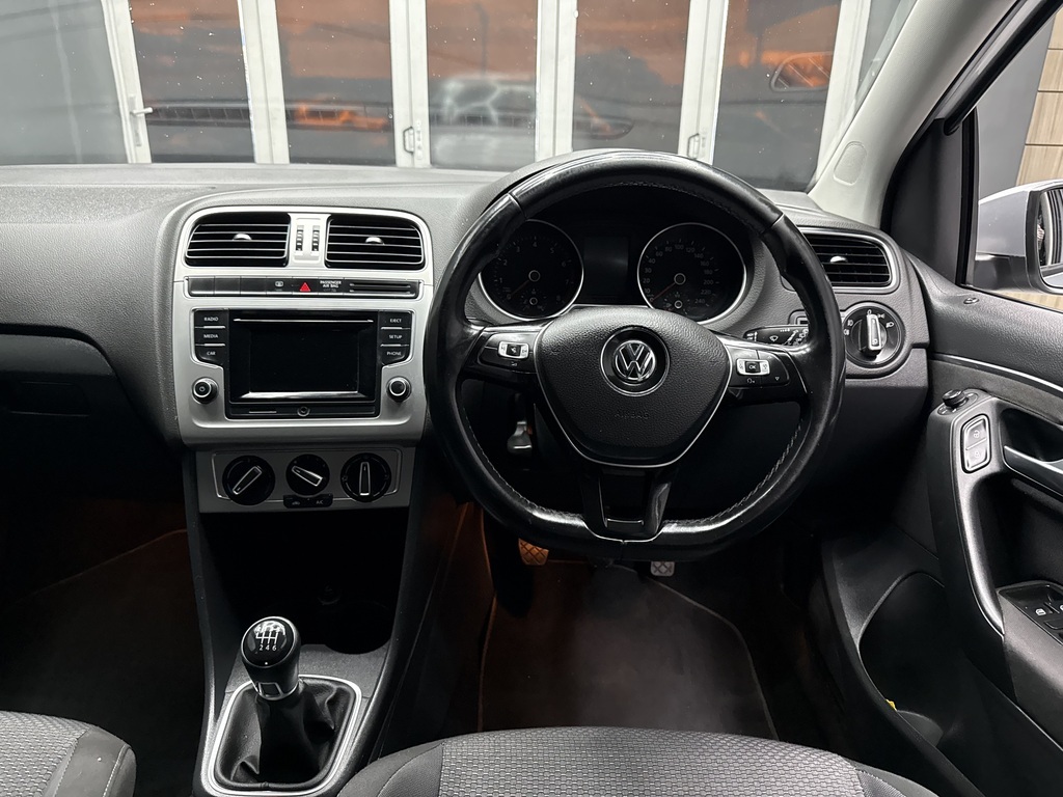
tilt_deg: -20.6
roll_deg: -1.5
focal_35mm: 24
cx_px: 532
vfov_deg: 56.8
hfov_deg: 71.6
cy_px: 398
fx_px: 737
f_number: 1.78
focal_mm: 6.76
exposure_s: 1/55
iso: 800
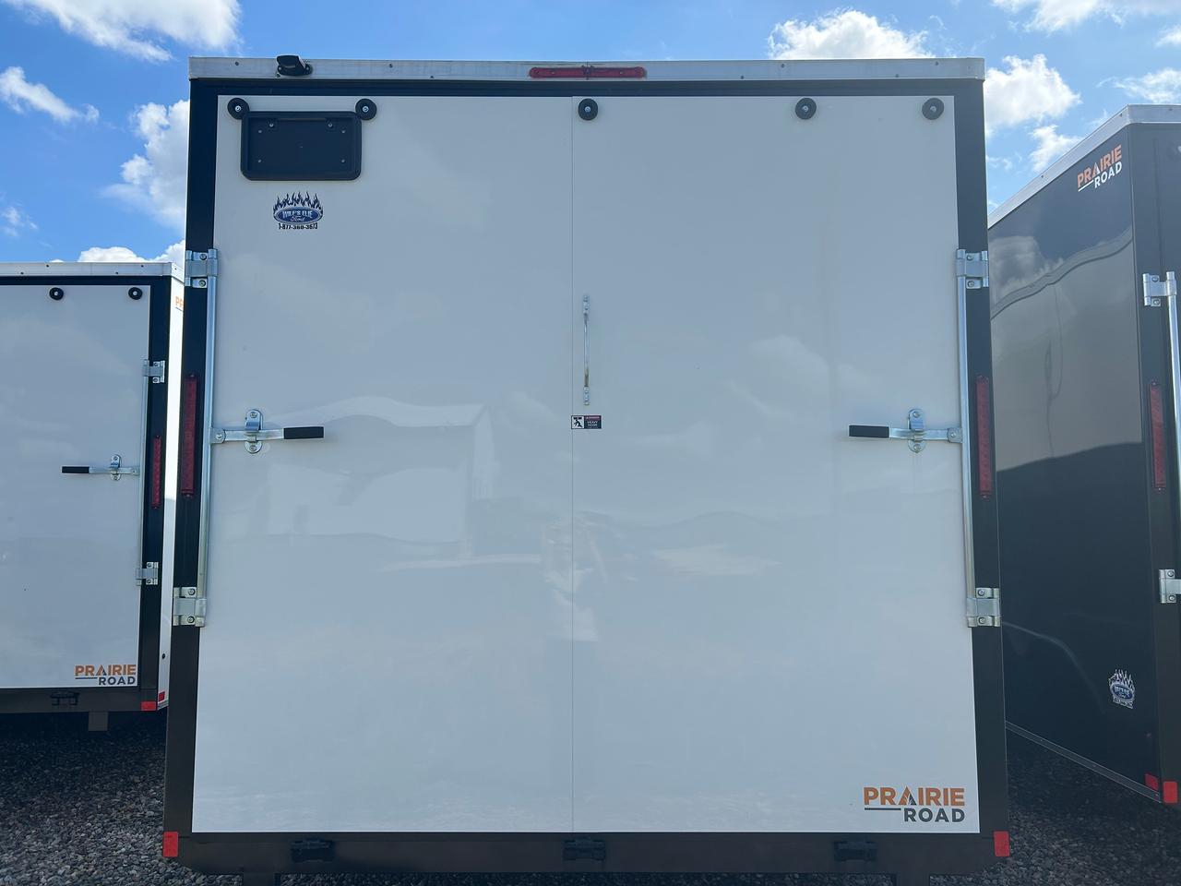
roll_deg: -1.2
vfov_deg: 53.1
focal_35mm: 26
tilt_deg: +5.2
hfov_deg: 67.3
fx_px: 887
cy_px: 443
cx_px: 590
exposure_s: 1/4831
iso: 50
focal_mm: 5.7
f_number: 1.5
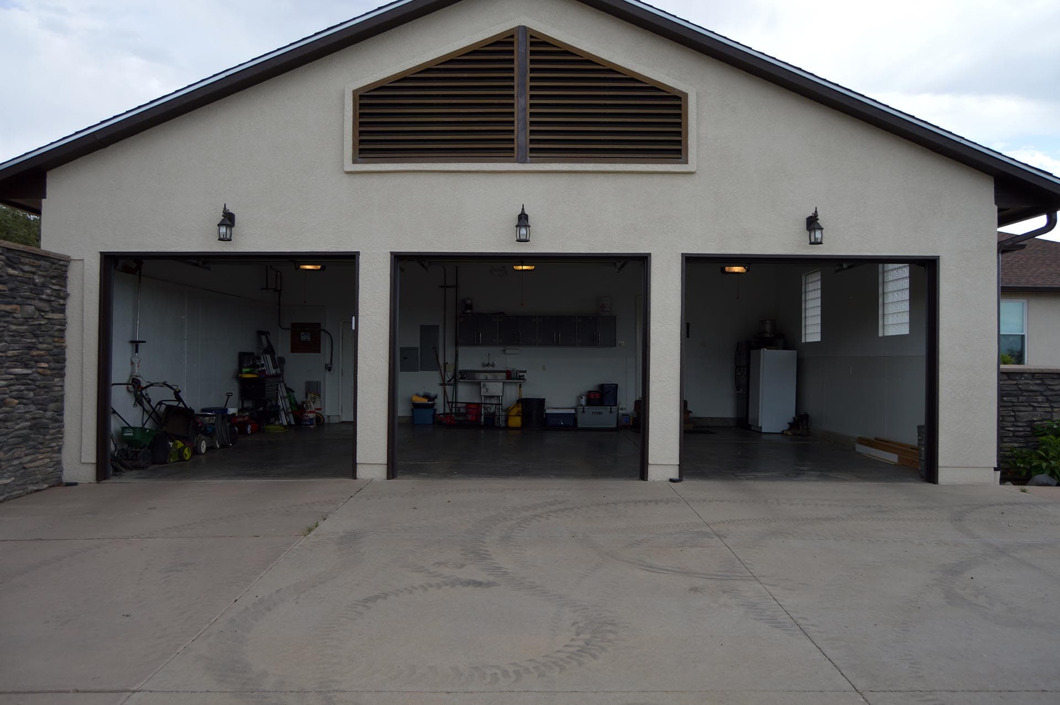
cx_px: 530
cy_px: 352
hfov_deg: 67.4
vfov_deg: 47.9
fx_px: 794
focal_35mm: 27
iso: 100
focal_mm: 18
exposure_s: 1/320
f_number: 3.5
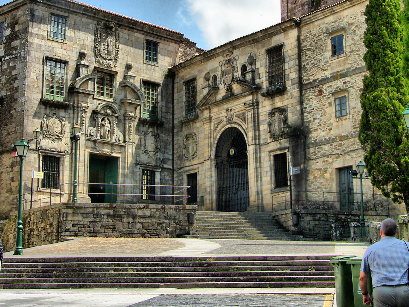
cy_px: 72
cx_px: 214
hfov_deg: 26.0
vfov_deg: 19.5
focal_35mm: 75
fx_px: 886
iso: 50
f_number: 5
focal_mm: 11.5
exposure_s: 1/400
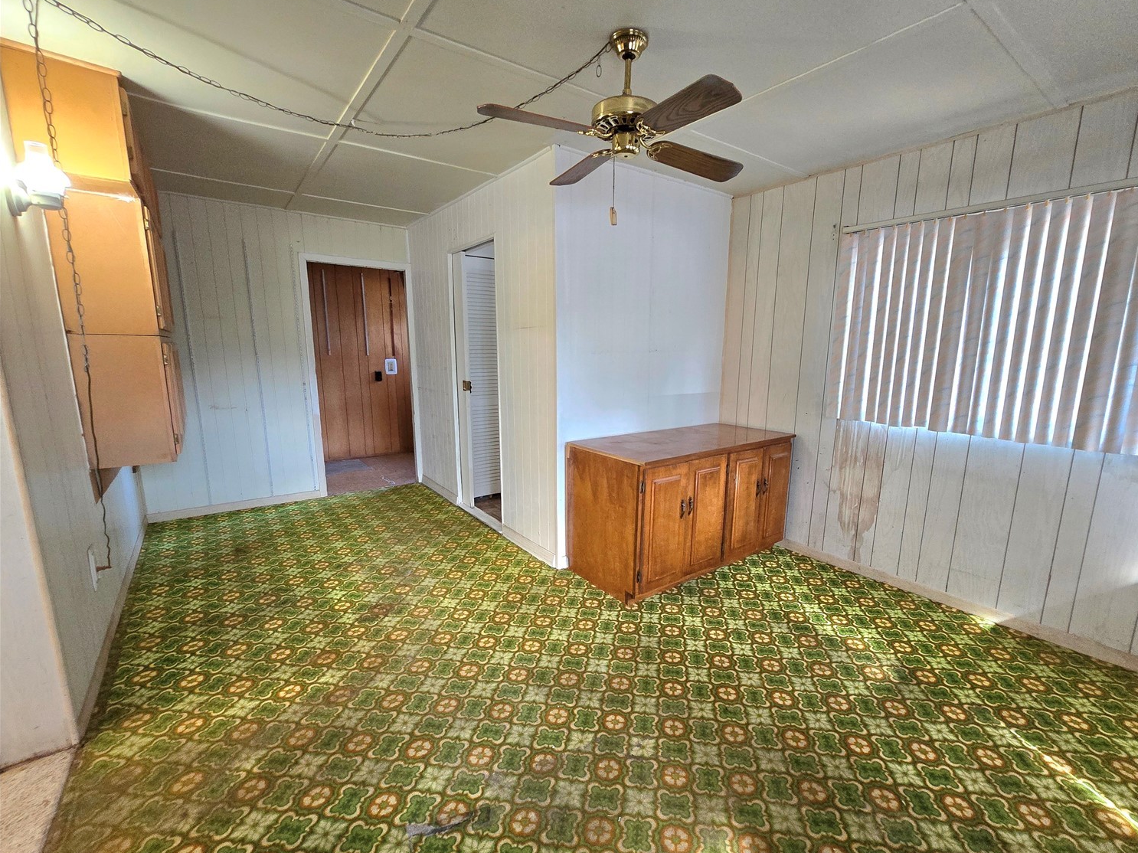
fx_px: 460
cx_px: 612
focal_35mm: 14
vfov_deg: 85.6
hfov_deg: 101.9
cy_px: 436
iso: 500
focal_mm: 2.2
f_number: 2.2
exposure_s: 1/60.2
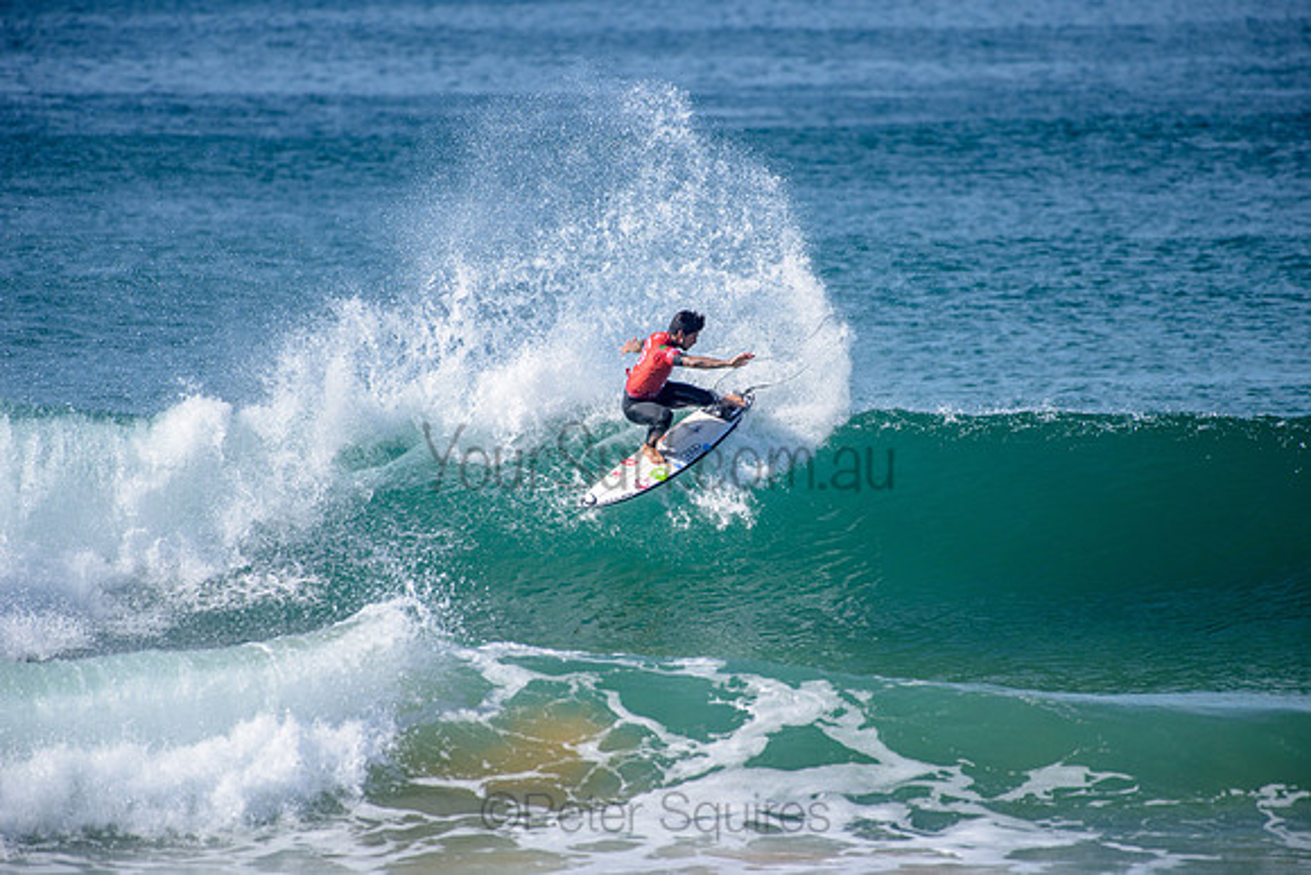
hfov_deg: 4.1
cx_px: 656
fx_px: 18212
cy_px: 438
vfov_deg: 2.8
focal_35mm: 500
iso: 160
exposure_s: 1/2000
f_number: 5.6
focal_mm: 500
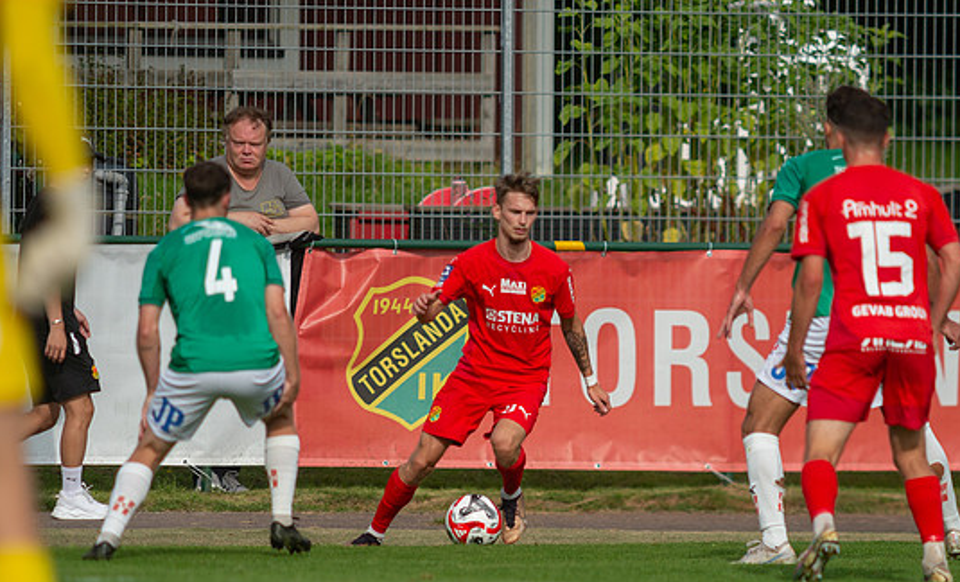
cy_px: 371
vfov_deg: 2.3
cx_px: 539
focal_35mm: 563
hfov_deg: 3.8
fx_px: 14603
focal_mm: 420
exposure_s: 1/1250
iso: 125
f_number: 4
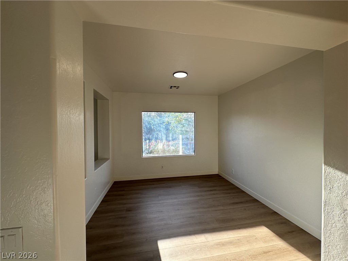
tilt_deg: -0.6
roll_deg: +0.2
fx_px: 141
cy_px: 130
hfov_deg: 102.1
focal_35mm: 14
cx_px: 174
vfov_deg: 85.7
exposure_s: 1/282
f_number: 2.2
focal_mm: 2.22
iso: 40
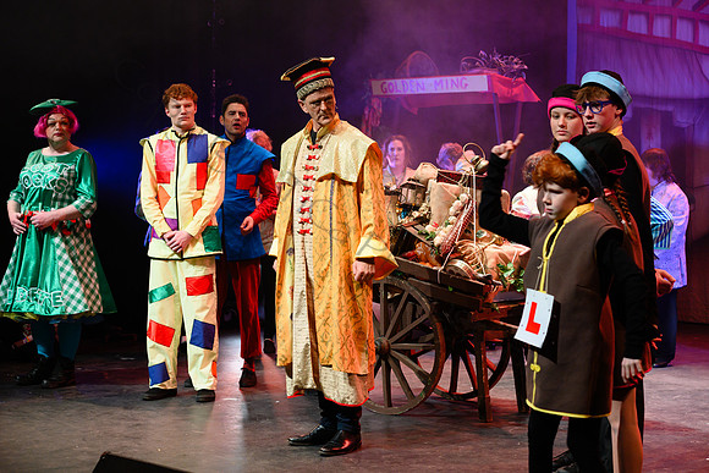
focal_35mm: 70
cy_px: 236
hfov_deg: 28.8
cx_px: 354
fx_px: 1379
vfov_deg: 19.5
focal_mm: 70
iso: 1000
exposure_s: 1/125
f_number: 4
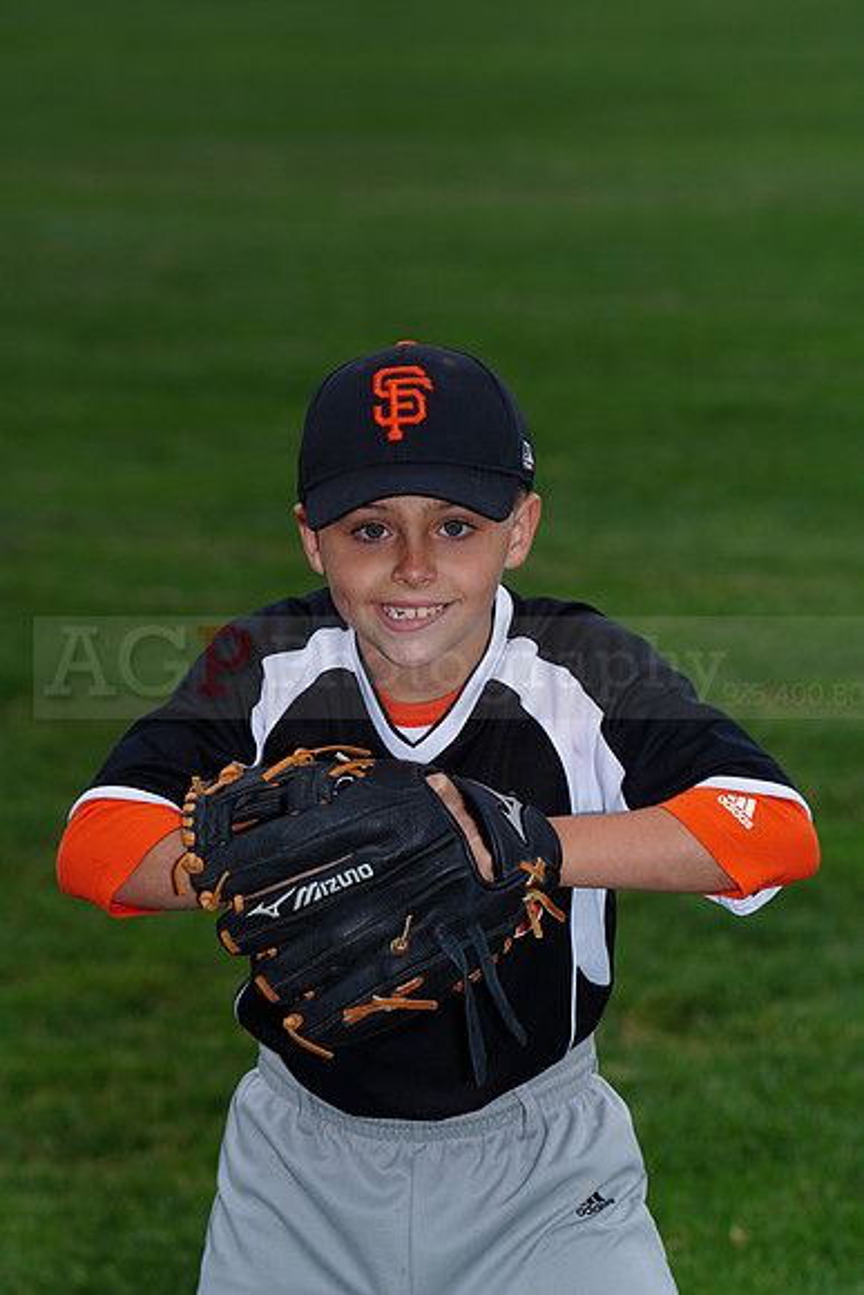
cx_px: 432
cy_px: 648
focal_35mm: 195
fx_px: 7015
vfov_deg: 10.5
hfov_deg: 7.0
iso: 200
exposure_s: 1/200
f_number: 8
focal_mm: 195
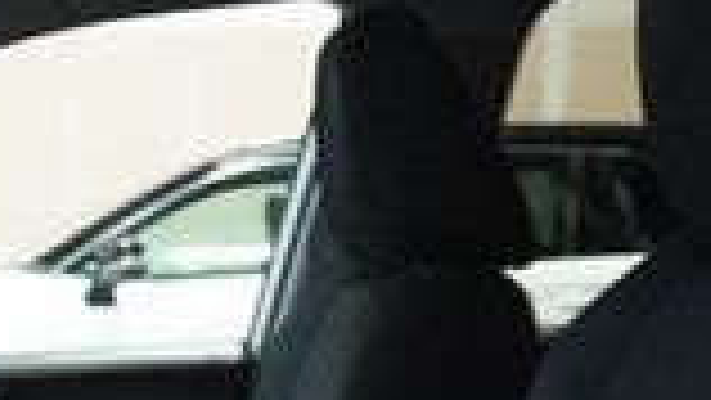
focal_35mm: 102
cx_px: -135
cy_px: 553
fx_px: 1924
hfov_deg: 19.7
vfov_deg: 11.5
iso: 6400
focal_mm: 16
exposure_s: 1/125
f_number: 3.5
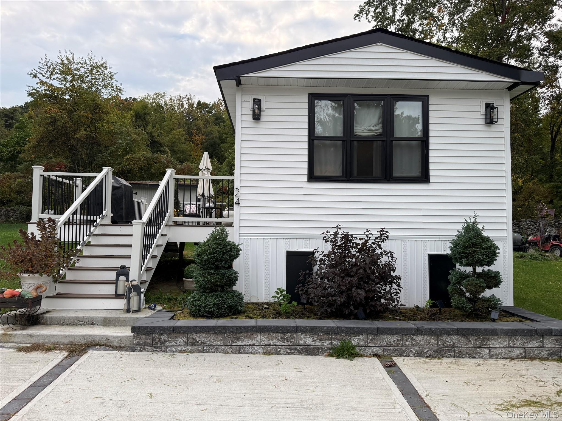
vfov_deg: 56.8
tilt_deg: +4.2
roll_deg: -1.6
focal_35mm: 24
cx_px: 281
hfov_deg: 71.6
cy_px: 210
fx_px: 390
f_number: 1.78
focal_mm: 6.76
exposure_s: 1/637
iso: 100
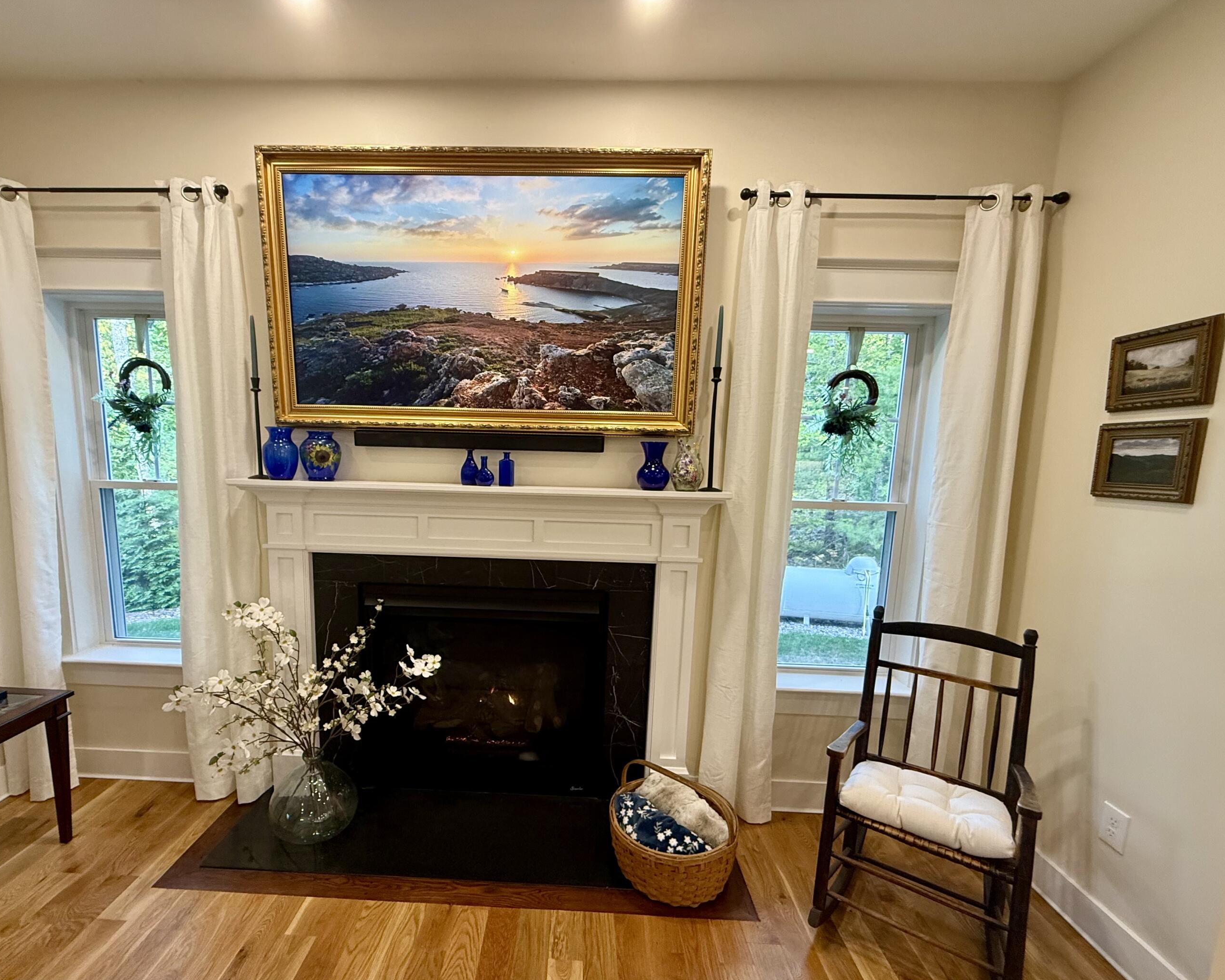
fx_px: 580
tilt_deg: -7.8
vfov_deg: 80.2
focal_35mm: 16
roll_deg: -0.8
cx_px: 559
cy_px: 534
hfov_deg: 92.9
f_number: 2.2
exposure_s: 1/60
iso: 200
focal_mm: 2.22
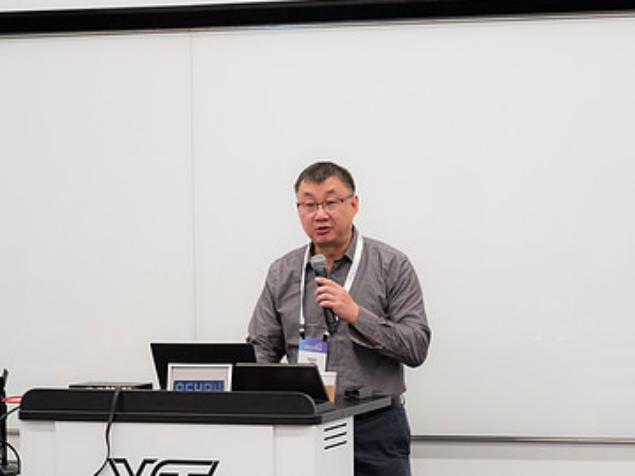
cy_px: 286
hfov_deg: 14.1
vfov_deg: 10.6
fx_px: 2567
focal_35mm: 140
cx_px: 402
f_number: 2.8
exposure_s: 1/125
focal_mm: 90
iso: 1000
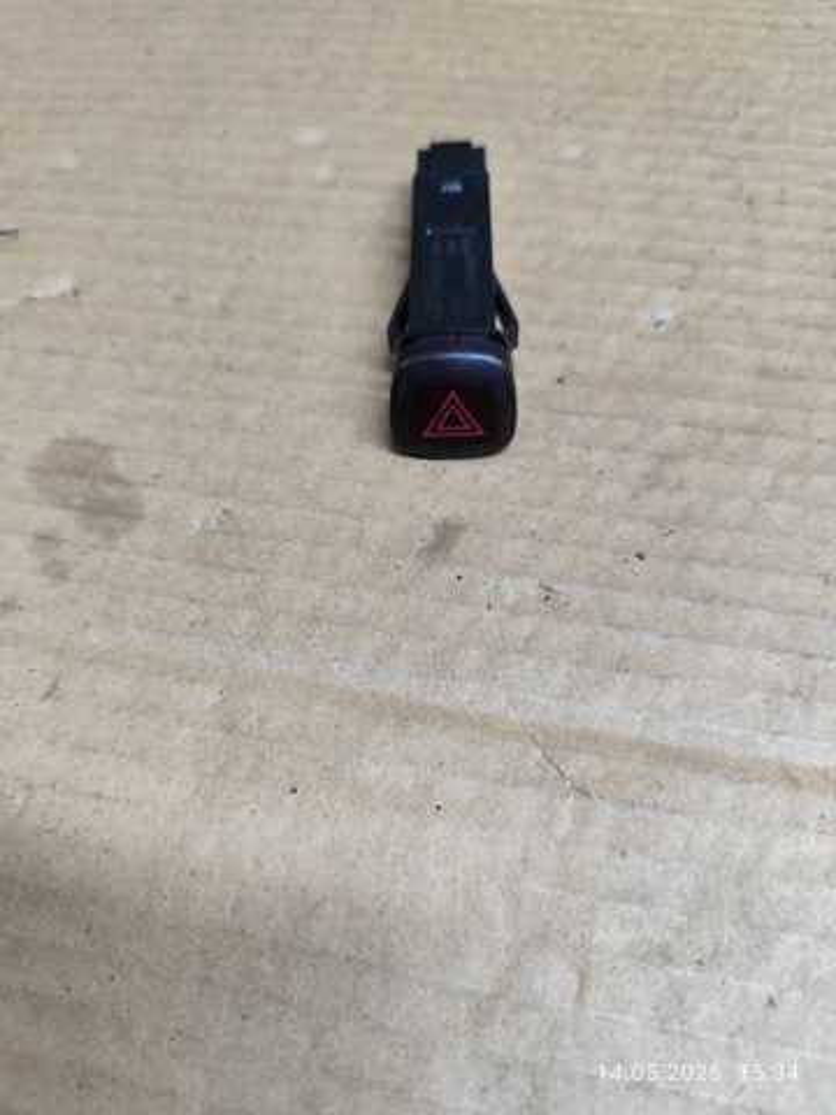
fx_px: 741
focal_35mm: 23
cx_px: 418
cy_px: 558
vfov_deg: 73.9
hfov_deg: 58.9
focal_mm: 6.19
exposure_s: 1/100
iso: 320
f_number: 1.65
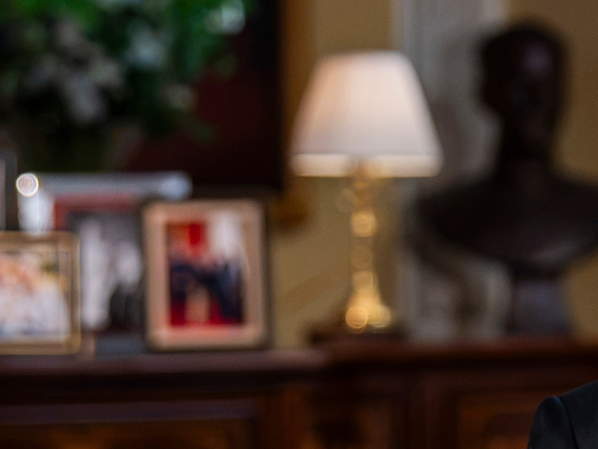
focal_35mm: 264
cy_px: 557
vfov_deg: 5.6
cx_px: 1065
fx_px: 4561
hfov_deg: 7.3
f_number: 2.8
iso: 2000
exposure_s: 1/160
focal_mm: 48
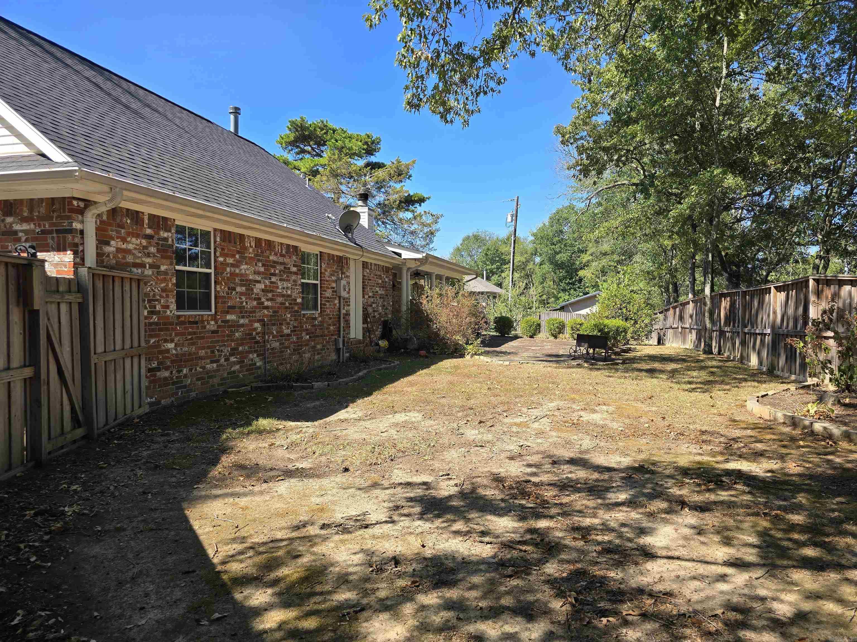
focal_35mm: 23
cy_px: 321
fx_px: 569
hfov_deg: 73.9
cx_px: 428
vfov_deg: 58.9
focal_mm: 6.3
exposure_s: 1/338
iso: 12
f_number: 1.7
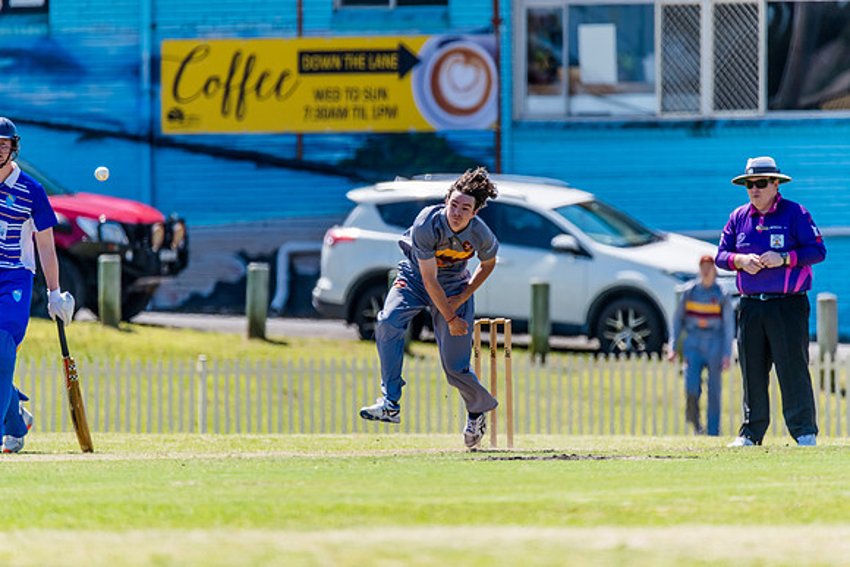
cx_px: 426
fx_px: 14257
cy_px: 284
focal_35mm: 604
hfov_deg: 3.4
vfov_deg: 2.3
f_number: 6.3
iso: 640
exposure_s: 1/2000
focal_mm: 600
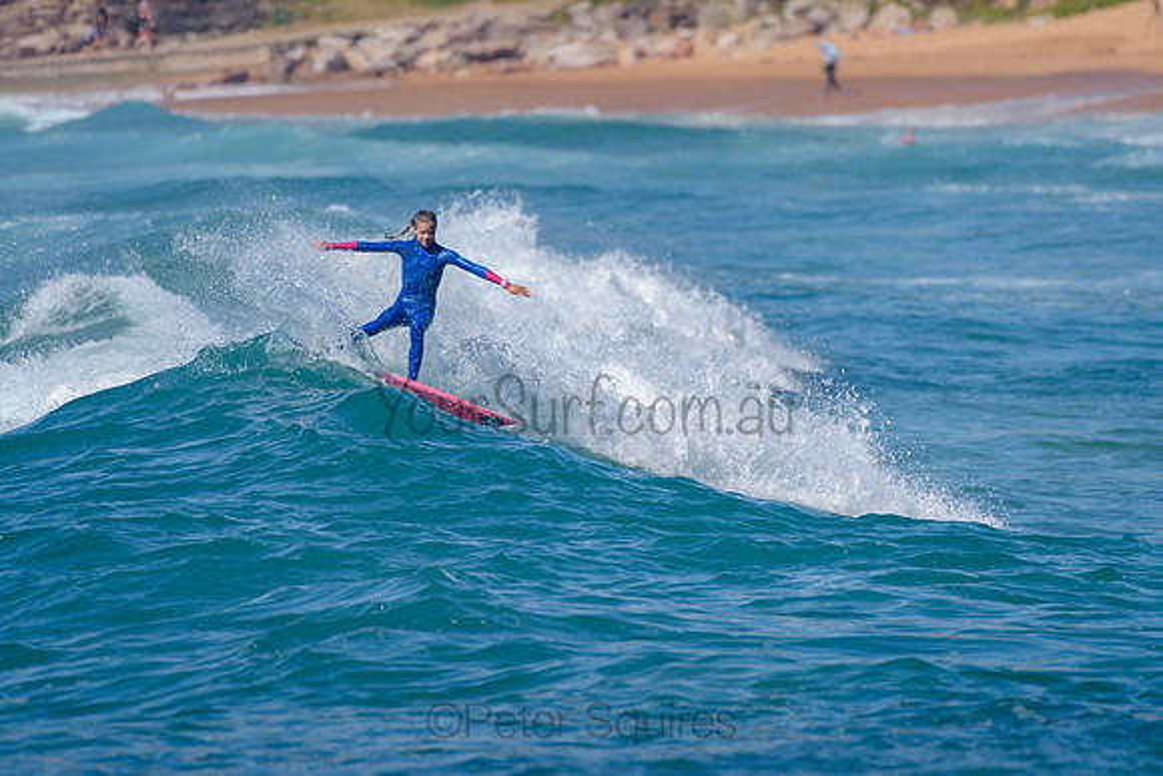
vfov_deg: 2.2
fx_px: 19800
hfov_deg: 3.4
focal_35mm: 613
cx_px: 567
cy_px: 343
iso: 140
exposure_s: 1/2000
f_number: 5.6
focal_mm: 500
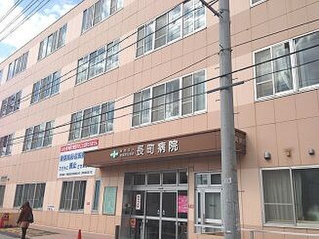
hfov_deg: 55.4
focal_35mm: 33
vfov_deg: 42.9
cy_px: 120
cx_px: 160
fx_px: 304
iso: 50
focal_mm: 4.13
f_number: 2.4
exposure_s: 1/1290
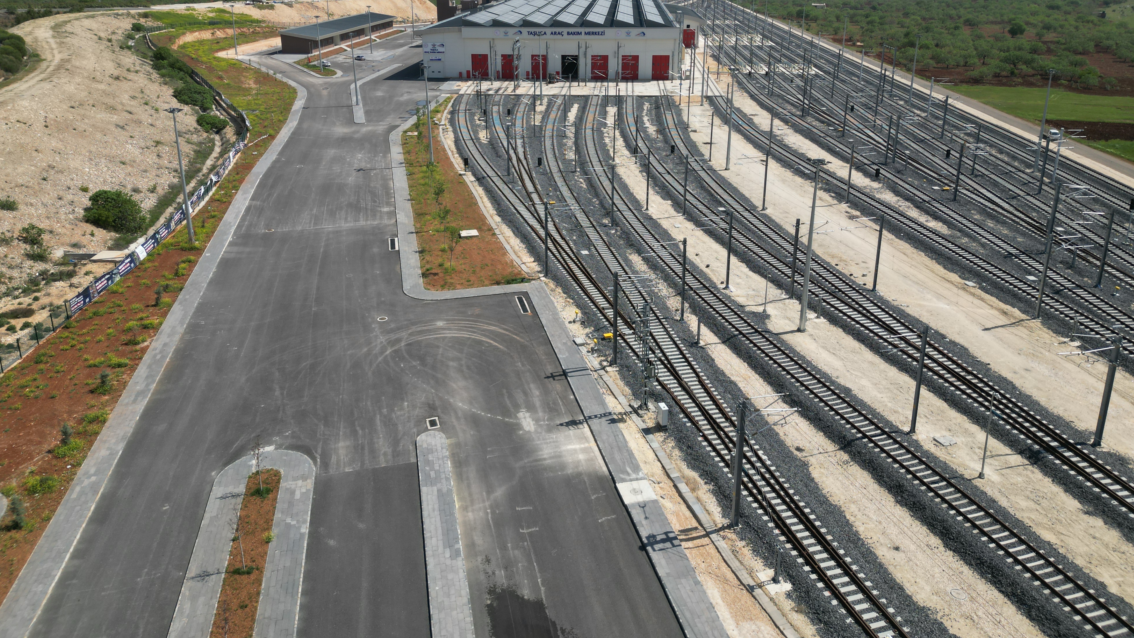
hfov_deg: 69.9
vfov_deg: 42.2
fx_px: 812
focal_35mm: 27
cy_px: 203
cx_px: 564
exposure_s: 1/4000
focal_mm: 6.72
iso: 120
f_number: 1.7
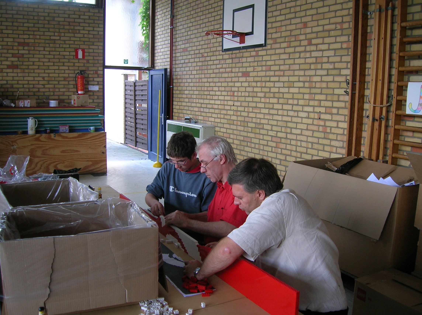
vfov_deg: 41.7
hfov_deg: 54.0
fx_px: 414
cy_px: 158
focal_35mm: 34
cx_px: 211
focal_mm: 5.7
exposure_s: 1/33.2
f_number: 2.9
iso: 50
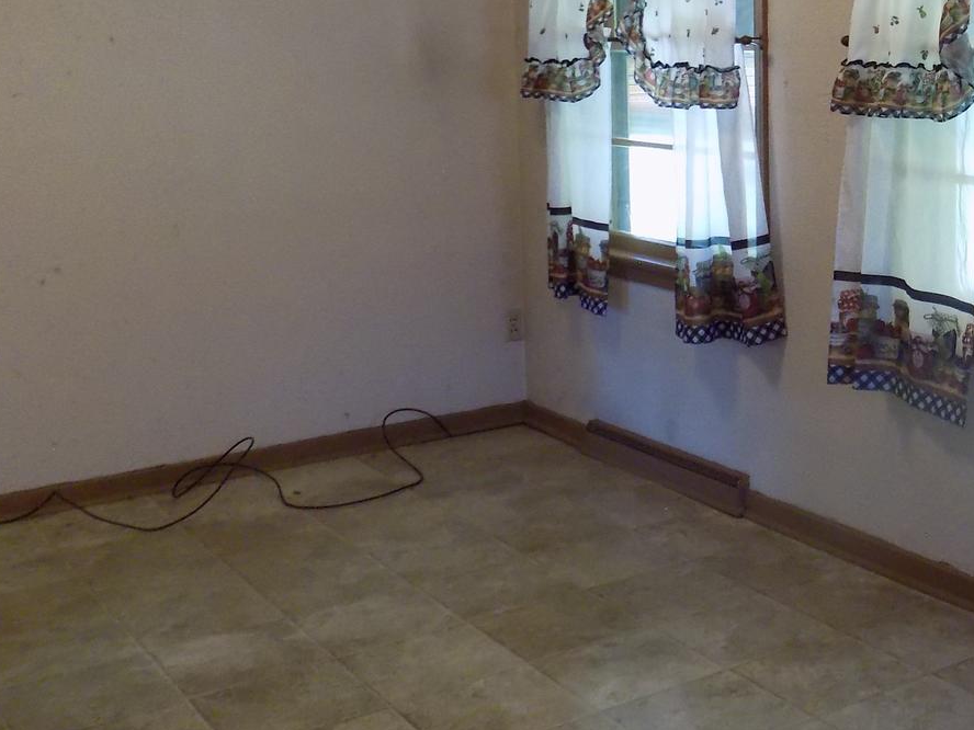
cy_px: 261
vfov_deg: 27.4
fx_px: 1491
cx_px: 932
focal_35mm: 53
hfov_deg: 33.6
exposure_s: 1/30
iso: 250
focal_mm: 4
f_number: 3.1
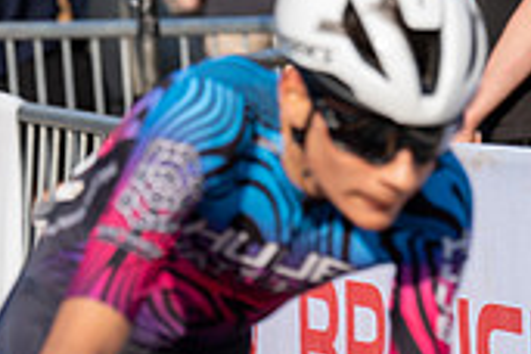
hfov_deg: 4.8
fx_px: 6298
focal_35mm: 427
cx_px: -183
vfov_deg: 3.2
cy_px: 82
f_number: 4
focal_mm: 126
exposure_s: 1/1000
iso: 160
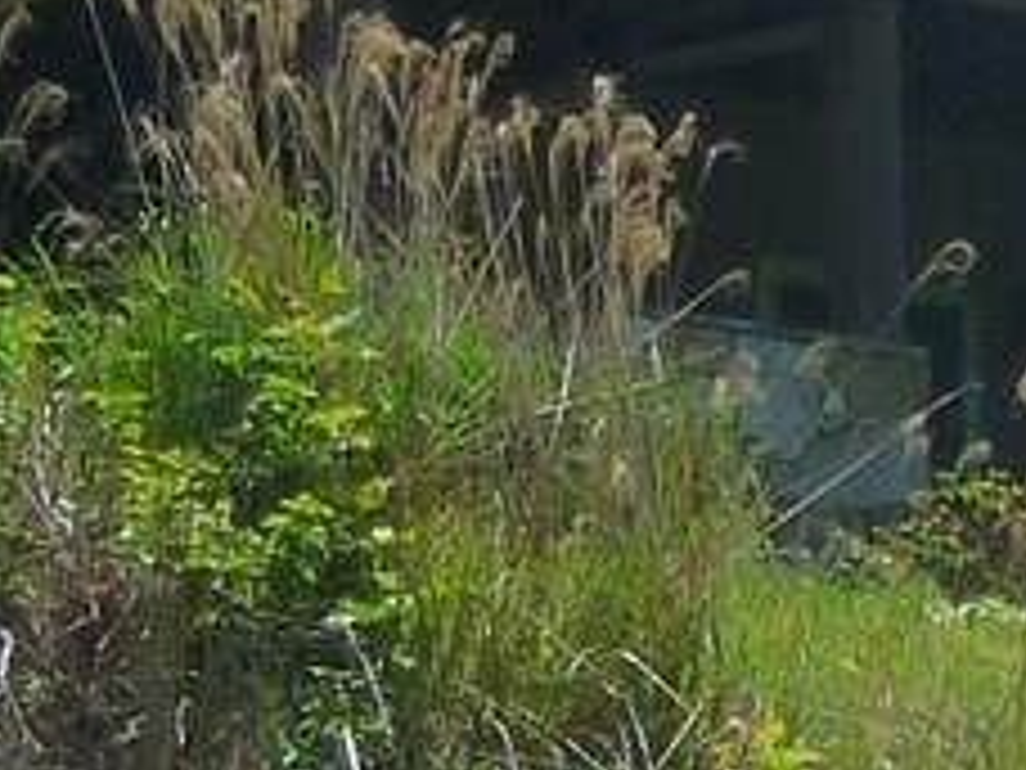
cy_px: -554
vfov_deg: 2.7
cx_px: 1688
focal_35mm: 544
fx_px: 16124
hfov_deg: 3.6
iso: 160
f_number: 4.7
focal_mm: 15.2
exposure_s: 1/640
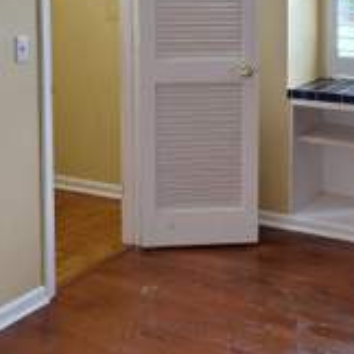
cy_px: 14
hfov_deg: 28.1
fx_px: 694
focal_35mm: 60
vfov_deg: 27.3
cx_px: 280
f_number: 1.8
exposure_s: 1/60
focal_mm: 5.54
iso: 64
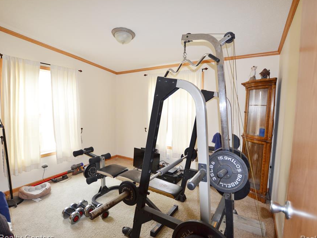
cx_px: 150
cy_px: 120
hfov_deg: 91.0
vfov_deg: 74.7
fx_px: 156
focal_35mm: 17
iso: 400
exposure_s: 1/60
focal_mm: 10
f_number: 3.5
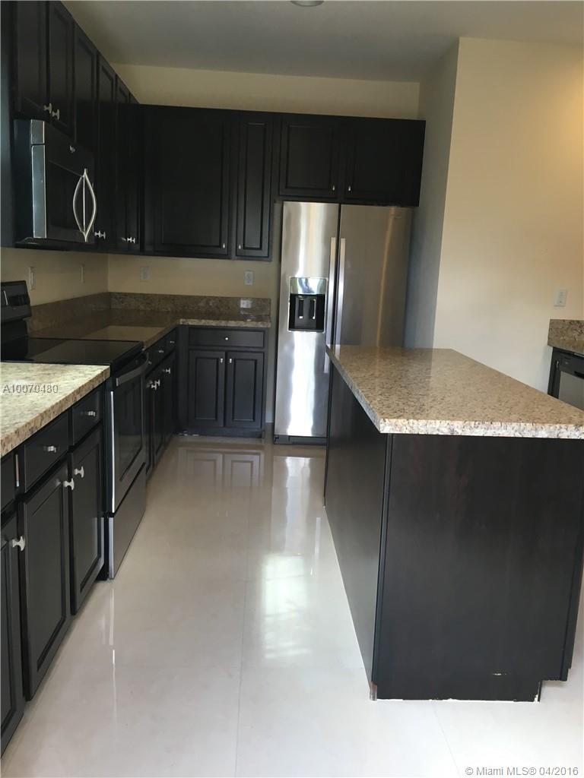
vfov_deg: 61.7
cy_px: 389
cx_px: 292
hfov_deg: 48.2
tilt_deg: -11.7
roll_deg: -2.7
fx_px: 652
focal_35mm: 29
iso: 50
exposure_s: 1/30
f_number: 2.2
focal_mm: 4.15
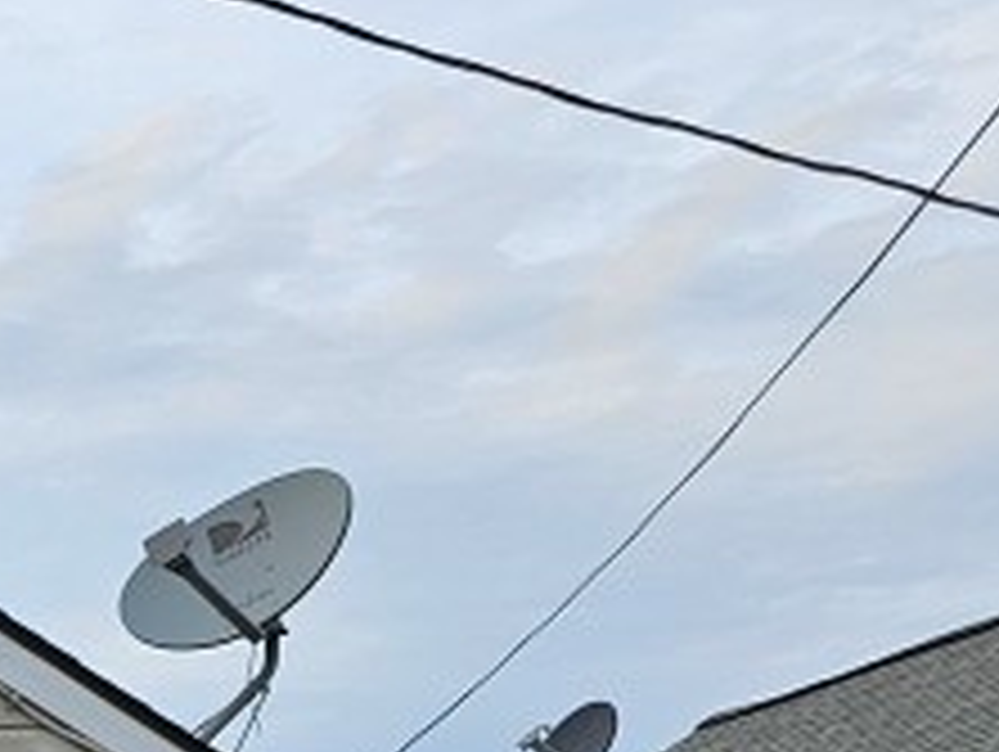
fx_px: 3062
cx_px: -981
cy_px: 1427
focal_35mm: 106
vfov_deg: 12.5
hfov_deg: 15.1
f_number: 1.7
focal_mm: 6.3
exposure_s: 1/359
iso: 25
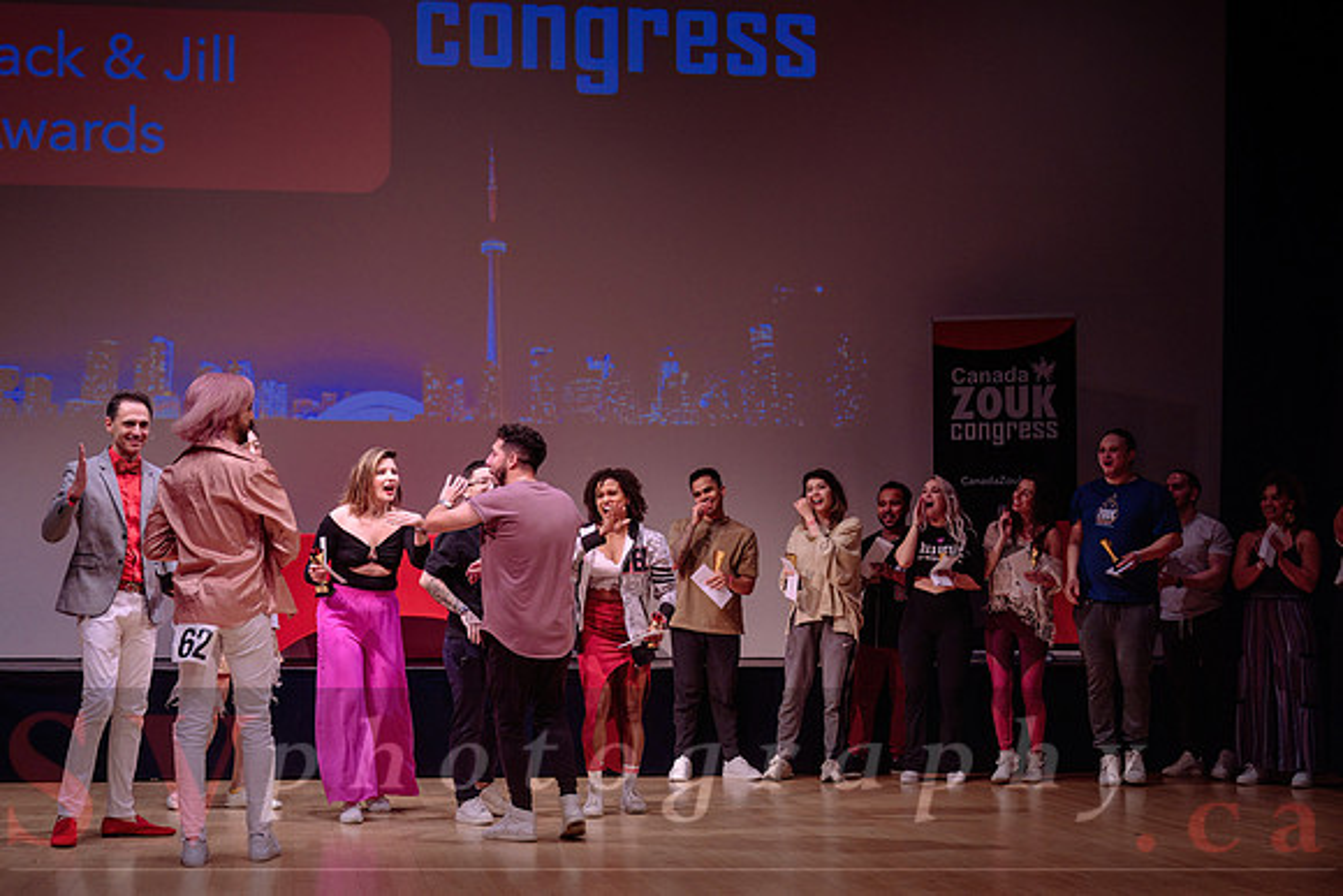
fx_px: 2135
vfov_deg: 23.7
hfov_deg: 34.9
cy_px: 503
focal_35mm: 57
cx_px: 590
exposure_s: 1/400
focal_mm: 51
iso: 1000
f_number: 3.2
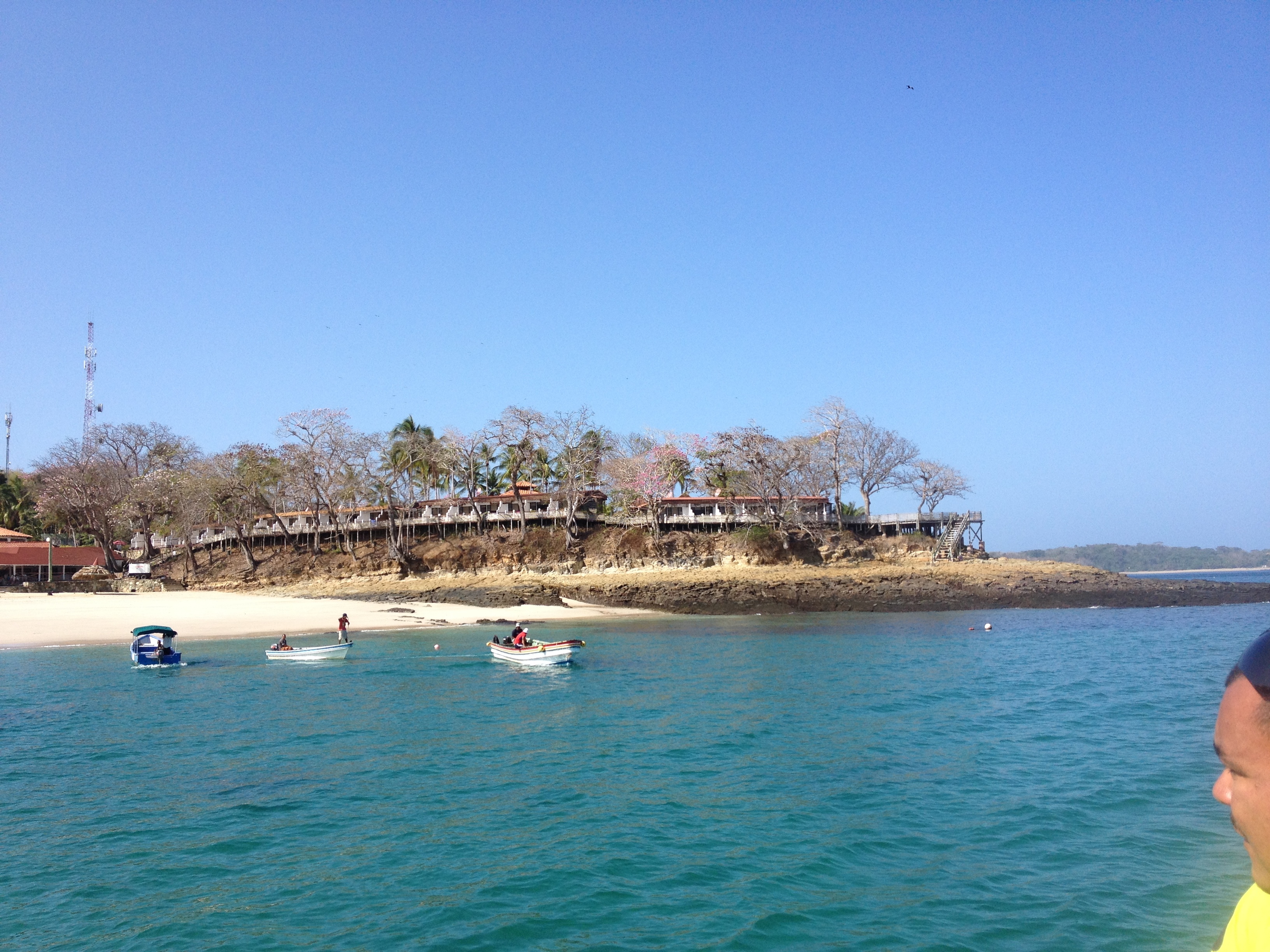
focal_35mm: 35
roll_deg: +1.7
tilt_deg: +1.6
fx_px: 1284
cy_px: 476
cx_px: 635
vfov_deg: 40.7
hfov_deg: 52.6
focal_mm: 4.28
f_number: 2.4
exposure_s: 1/1577
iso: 50
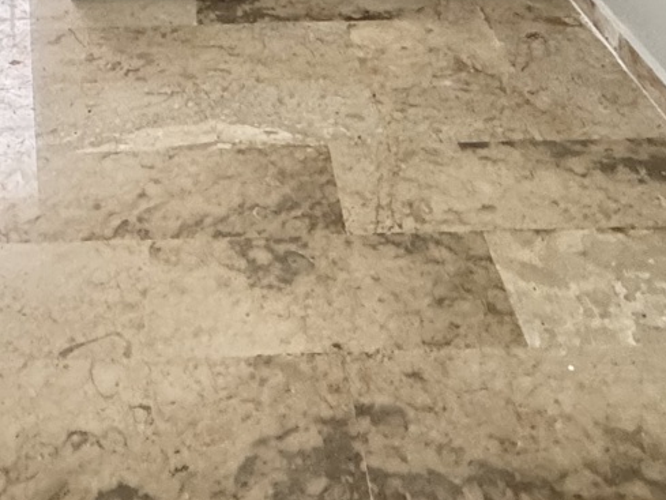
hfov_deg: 34.4
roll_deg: +1.4
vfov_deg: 19.7
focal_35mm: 55
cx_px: 196
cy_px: -396
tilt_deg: -3.8
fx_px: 1058
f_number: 2.2
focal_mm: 2.22
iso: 640
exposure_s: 1/50
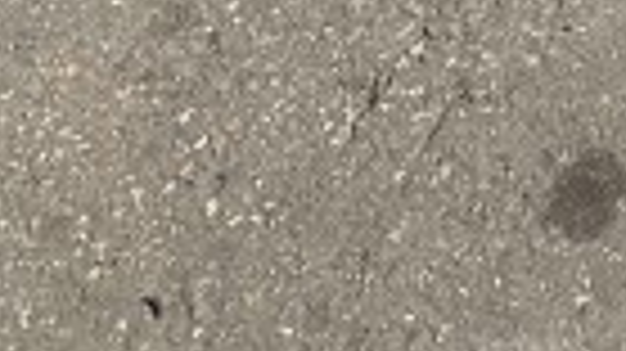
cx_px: 1608
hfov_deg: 9.6
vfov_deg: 5.3
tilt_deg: -29.0
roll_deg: +0.5
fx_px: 3202
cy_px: -1192
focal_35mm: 193
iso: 80
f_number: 1.78
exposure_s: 1/5525
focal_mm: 6.86
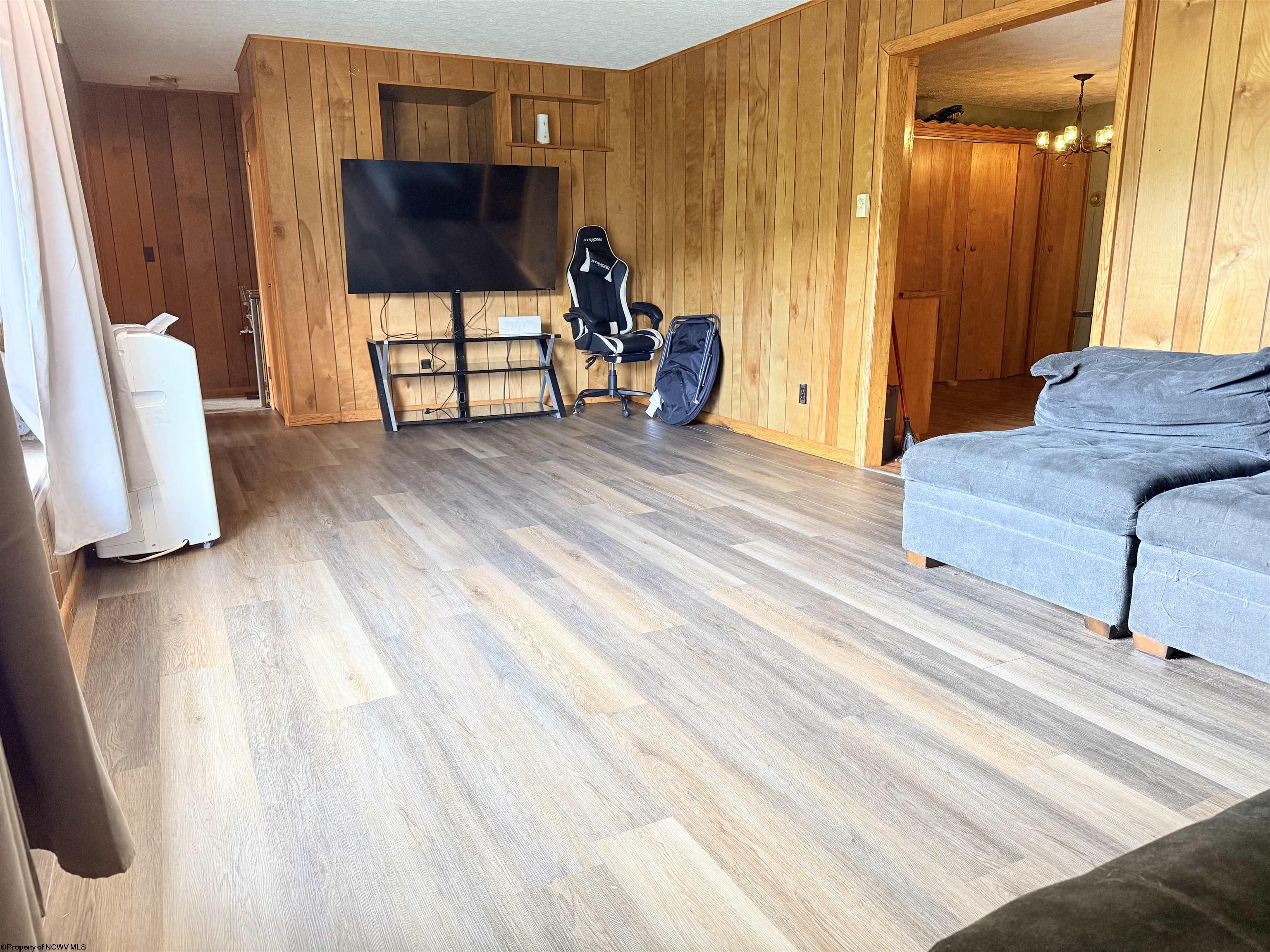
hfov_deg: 71.6
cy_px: 476
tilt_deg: -14.1
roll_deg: +0.7
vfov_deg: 56.8
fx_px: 881
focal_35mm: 24
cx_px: 635
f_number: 1.78
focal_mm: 6.76
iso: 250
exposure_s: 1/60
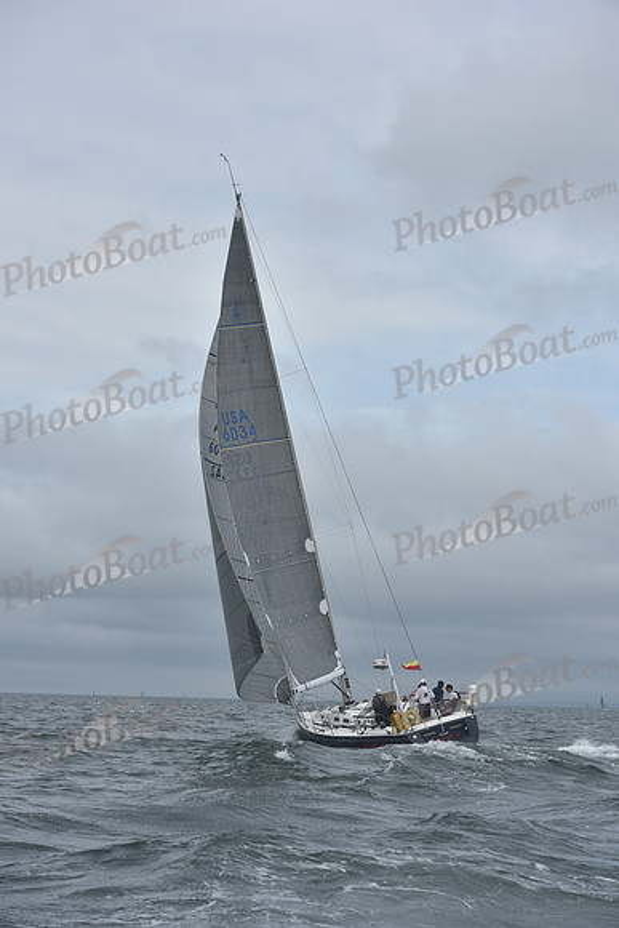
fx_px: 1804
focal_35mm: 70
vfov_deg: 28.8
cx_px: 310
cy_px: 464
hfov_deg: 19.5
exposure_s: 1/1250
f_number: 6.3
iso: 200
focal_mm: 70
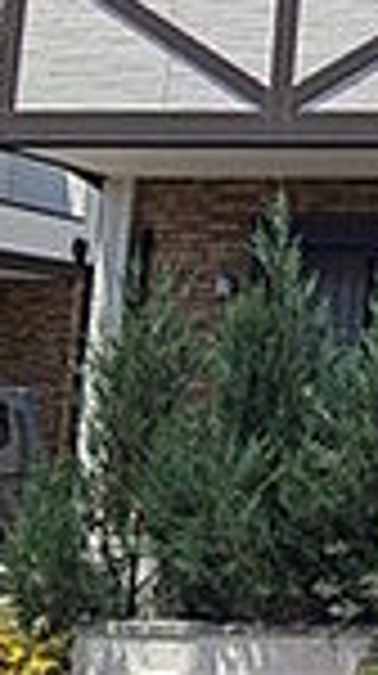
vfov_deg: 34.3
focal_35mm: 61
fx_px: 1091
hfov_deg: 14.0
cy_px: 274
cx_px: 896
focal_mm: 1.83
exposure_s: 1/1923
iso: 42
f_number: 2.2
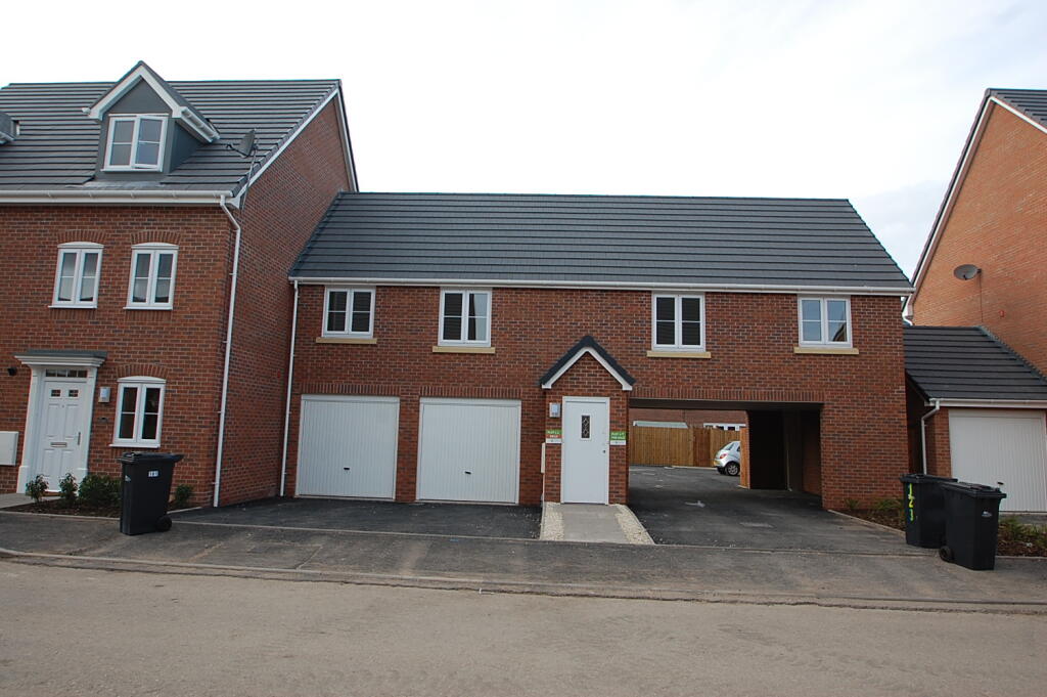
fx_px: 654
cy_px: 348
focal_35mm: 22
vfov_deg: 56.1
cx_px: 524
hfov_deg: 77.4
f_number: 7.1
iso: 200
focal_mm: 15
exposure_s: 1/200
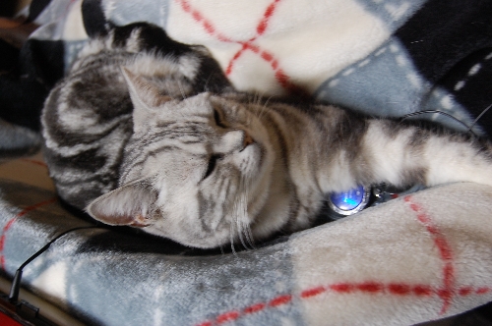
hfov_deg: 42.4
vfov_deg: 28.9
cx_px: 246
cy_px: 163
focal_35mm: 46
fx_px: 635
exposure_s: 1/10
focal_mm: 31
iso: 800
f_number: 4.5
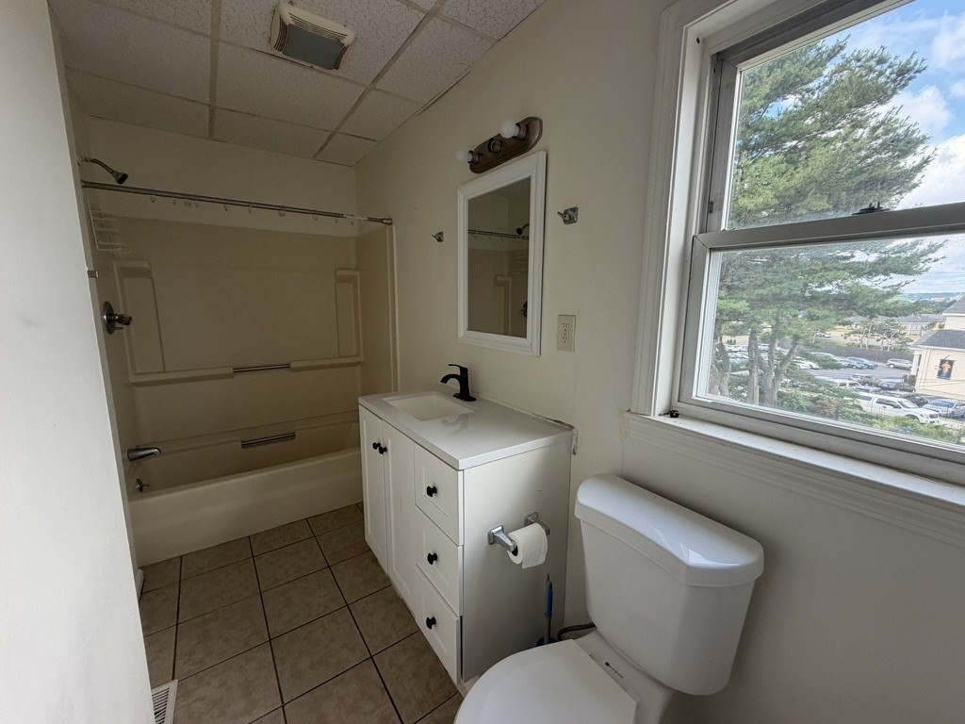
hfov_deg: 102.1
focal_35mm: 14
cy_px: 362
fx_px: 390
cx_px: 482
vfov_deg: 85.7
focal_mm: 2.22
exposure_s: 1/121
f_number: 2.2
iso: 100
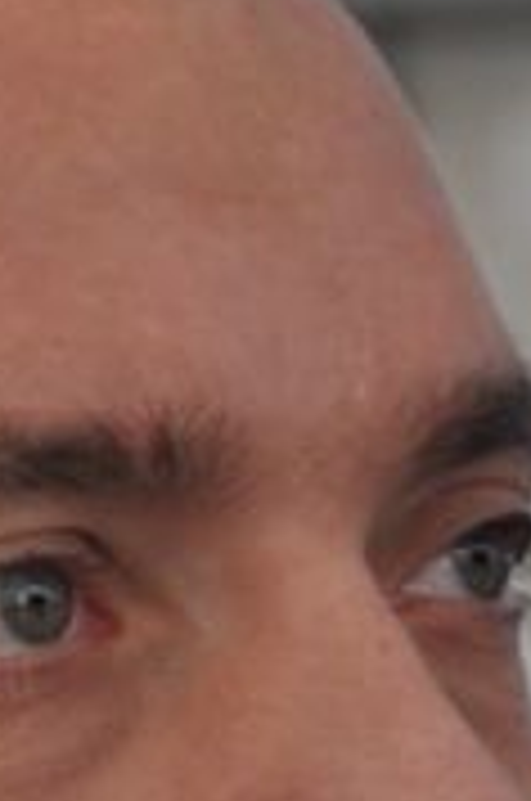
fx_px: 12672
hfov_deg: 2.4
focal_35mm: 571
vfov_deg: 3.6
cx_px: 94
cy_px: 1357
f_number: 5.6
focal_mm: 75
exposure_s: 1/125
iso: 400
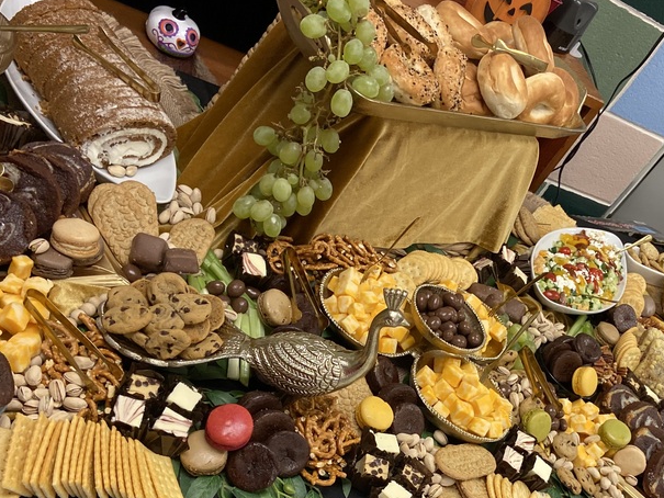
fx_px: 844
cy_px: 399
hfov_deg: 42.3
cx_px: 447
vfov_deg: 32.0
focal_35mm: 44
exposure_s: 1/60
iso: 200
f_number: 1.8
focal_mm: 4.25
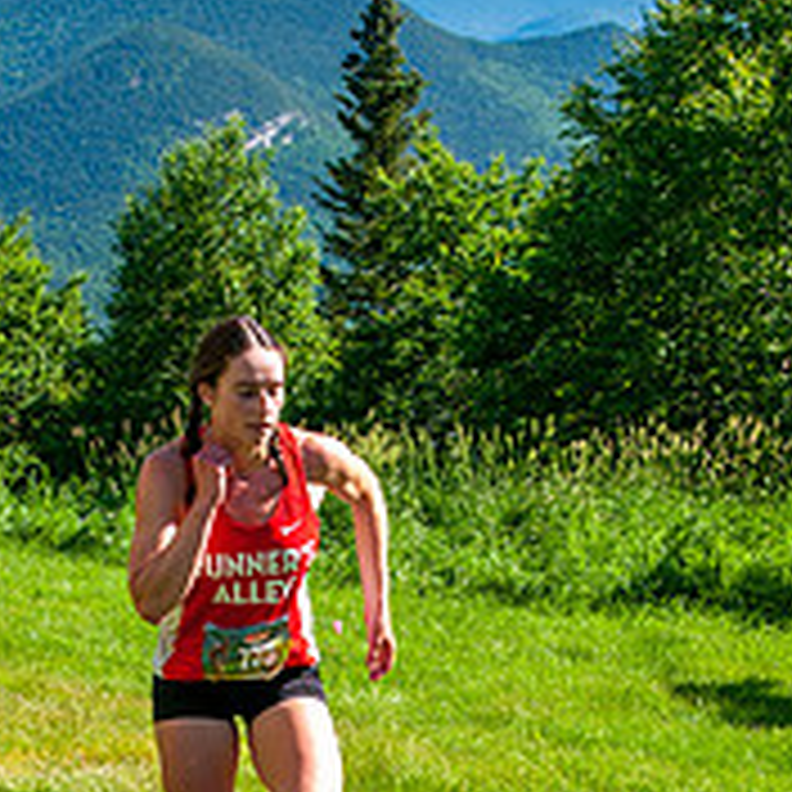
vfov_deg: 15.4
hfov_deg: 15.7
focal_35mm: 111
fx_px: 2873
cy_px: 806
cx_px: 358
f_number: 8
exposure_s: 1/400
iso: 200
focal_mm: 34
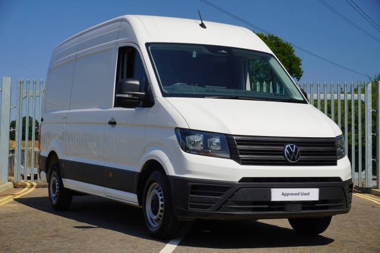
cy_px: 126
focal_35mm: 64
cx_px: 190
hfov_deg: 31.2
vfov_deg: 21.1
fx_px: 680
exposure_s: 1/125
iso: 100
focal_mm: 43
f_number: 10
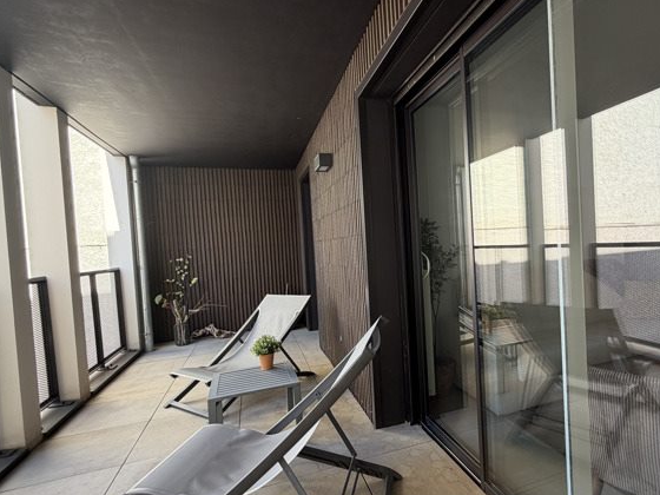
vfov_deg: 66.0
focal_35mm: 20
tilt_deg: -1.3
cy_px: 256
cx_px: 410
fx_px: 381
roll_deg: +3.3
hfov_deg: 80.3
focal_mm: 2.22
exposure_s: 1/121
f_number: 2.2
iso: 64
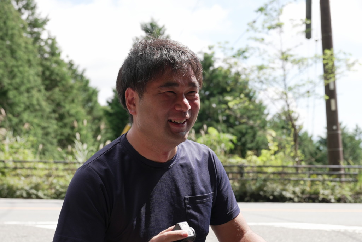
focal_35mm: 63
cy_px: 121
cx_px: 181
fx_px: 634
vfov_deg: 21.6
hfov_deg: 31.9
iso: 200
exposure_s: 1/500
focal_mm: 42
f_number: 4.5
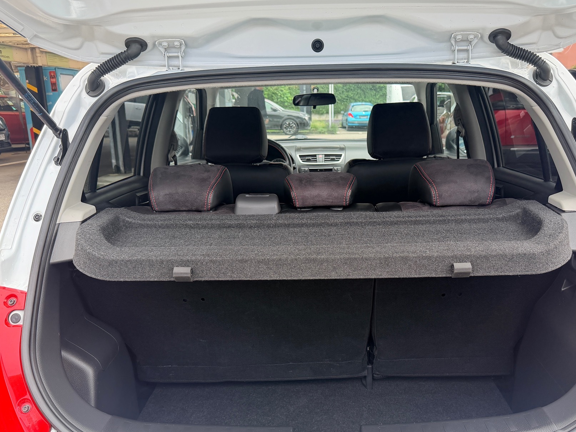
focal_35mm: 30
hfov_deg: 59.9
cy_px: 248
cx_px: 314
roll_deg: +0.8
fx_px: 499
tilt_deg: -15.4
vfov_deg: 46.7
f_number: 1.78
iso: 100
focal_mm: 6.76
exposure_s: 1/539
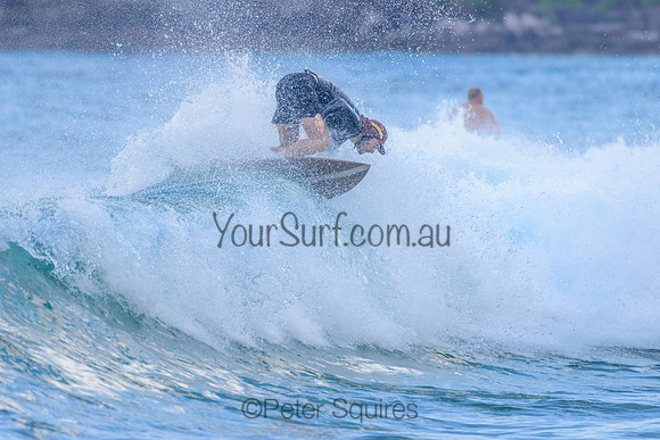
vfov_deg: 2.2
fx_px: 11243
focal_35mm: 613
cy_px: 191
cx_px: 255
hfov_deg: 3.4
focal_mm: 500
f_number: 5.6
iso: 640
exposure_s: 1/2000
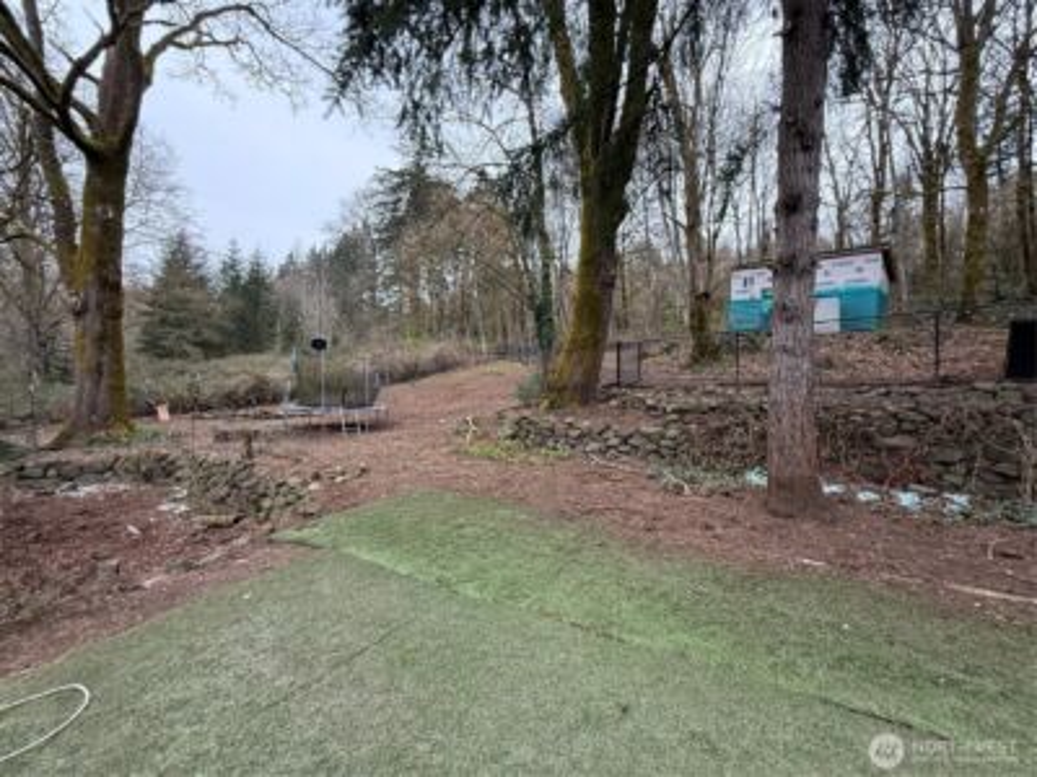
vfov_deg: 85.7
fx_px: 419
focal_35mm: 14
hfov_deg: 102.1
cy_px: 388
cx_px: 518
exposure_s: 1/99
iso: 100
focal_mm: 2.22
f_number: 2.2
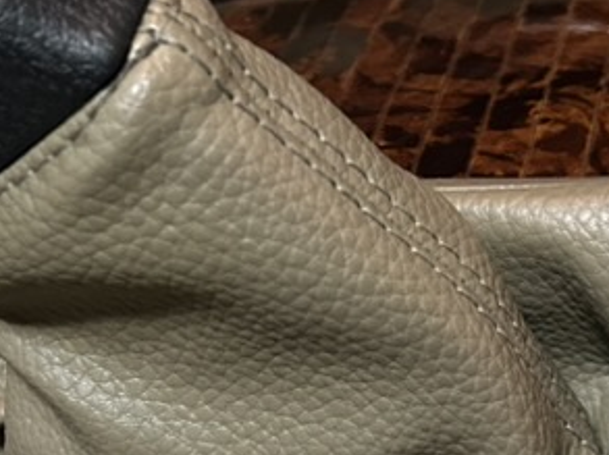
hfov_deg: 21.5
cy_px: 389
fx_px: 1599
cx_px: 258
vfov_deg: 16.0
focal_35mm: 91
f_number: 1.5
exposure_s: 1/28
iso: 500
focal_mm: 5.7
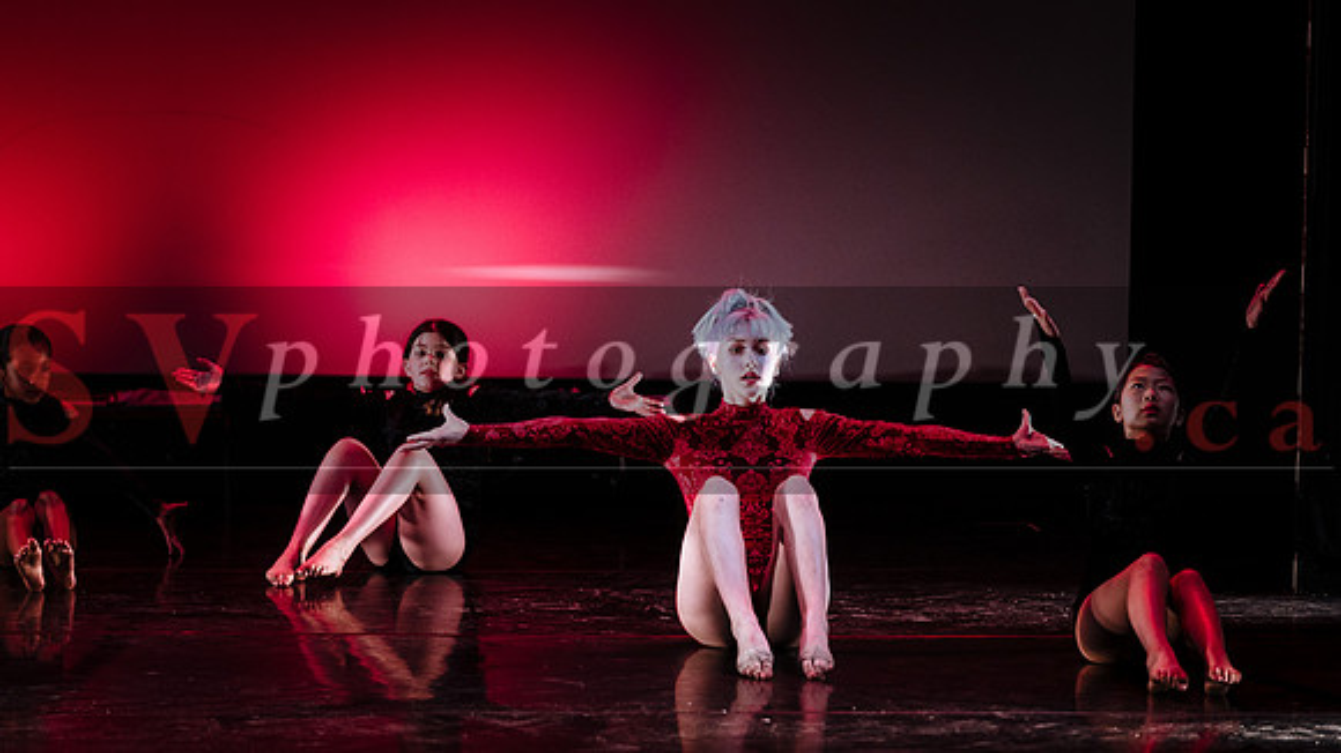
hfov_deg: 10.8
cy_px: 307
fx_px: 7113
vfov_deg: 6.1
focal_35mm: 200
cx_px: 670
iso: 1250
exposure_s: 1/500
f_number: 2.8
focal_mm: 191
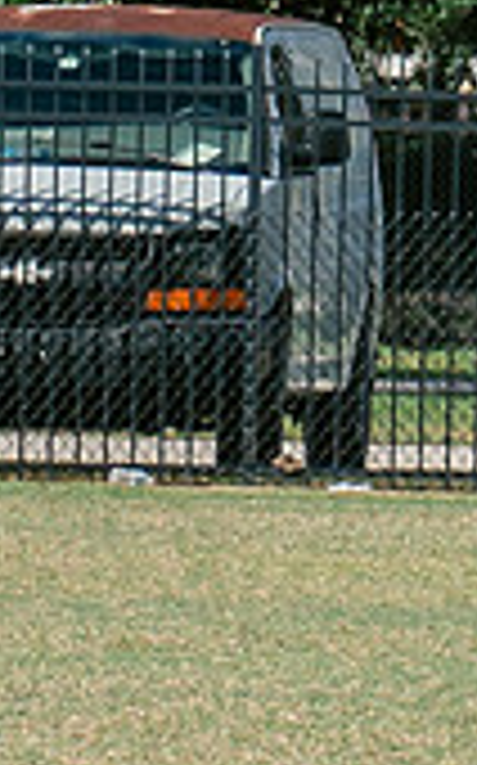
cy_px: 422
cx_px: 1560
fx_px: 16335
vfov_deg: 2.7
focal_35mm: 784
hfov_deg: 1.7
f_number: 5.6
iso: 250
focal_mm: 70
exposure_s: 1/1000
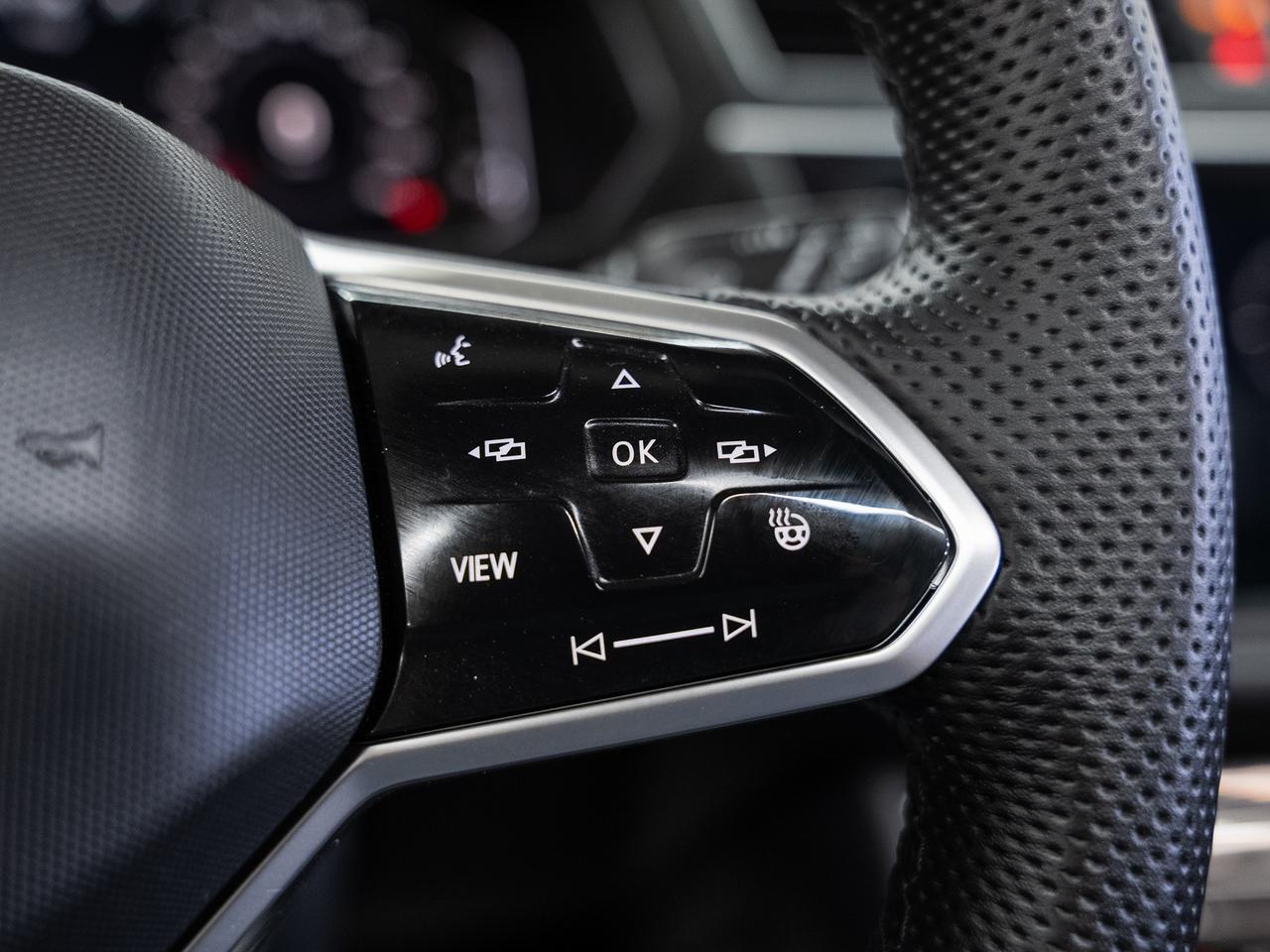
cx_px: 635
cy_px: 476
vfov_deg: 41.8
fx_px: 1246
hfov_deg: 54.0
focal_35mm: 34
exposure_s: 1/40
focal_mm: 31.4
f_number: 3.5
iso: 800
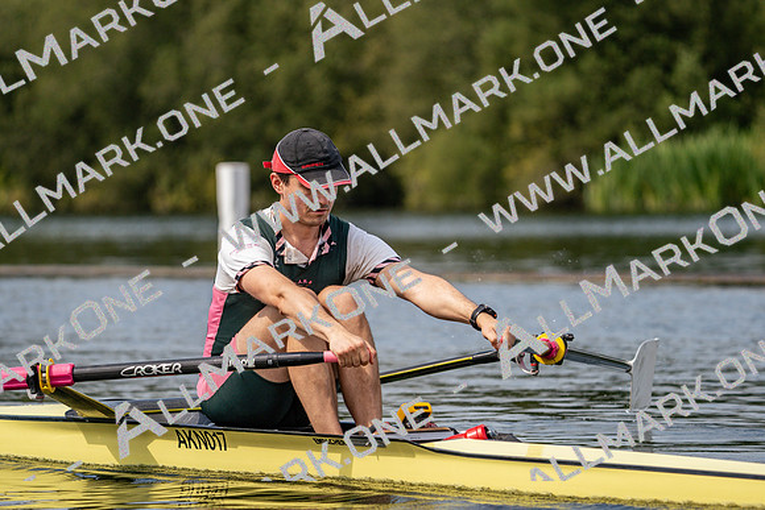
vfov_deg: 5.1
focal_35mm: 268
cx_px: 382
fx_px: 5696
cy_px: 255
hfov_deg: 7.7
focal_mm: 268
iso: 320
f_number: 5.6
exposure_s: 1/1600
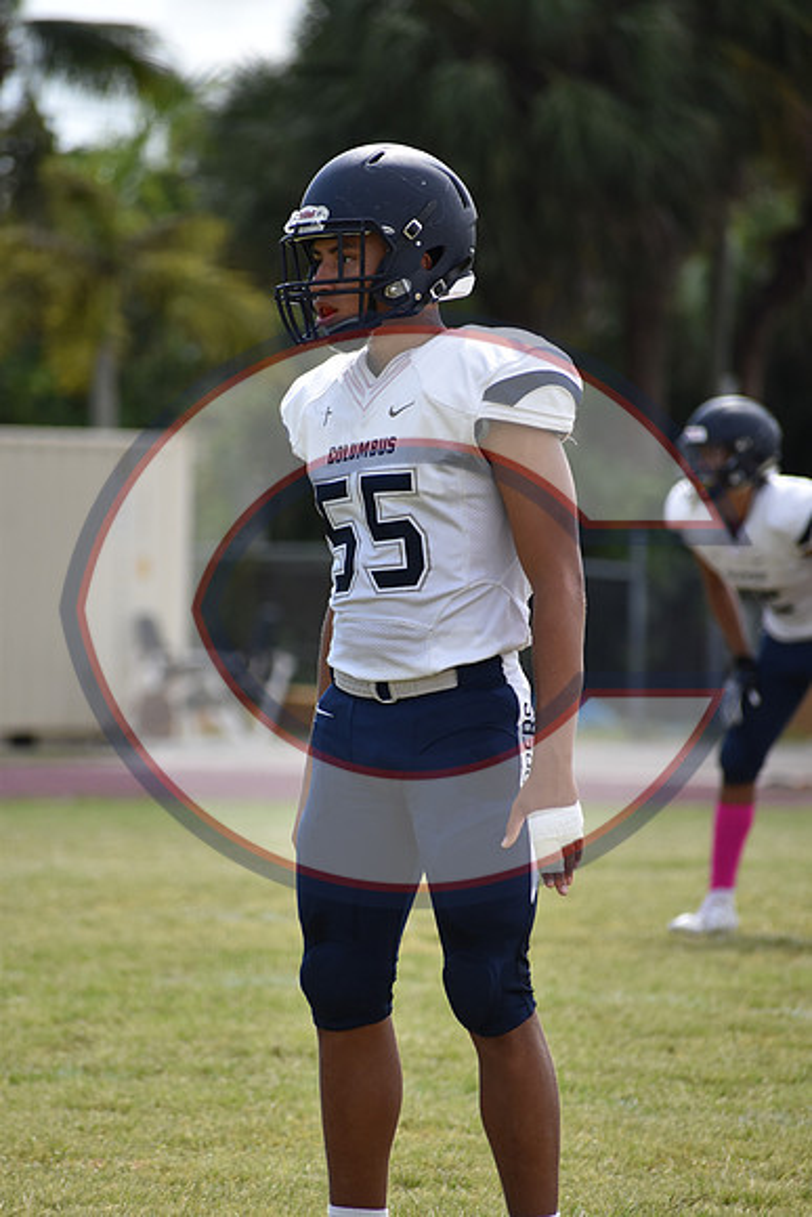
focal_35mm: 405
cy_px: 608
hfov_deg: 3.4
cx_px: 406
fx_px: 13693
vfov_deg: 5.1
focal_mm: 270
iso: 400
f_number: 6
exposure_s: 1/1250
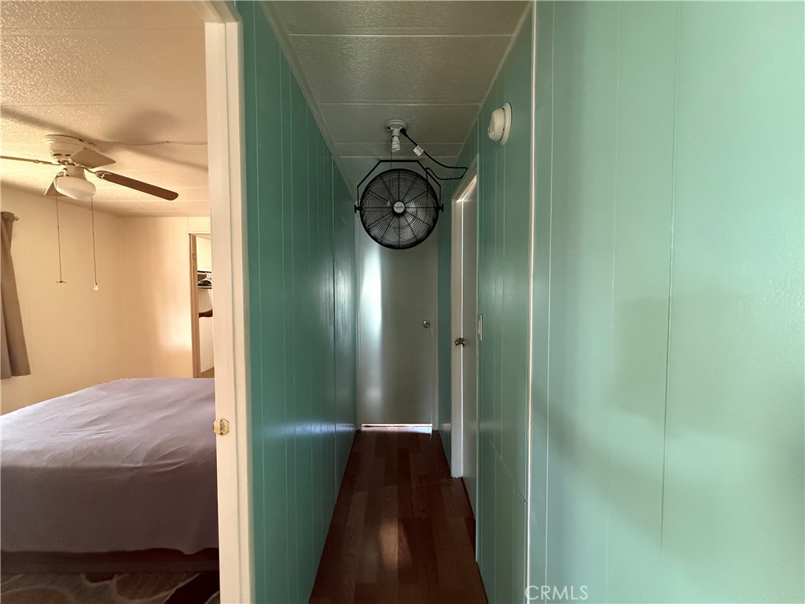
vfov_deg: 85.7
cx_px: 402
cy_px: 302
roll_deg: +0.9
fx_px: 326
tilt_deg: -2.2
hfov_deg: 102.1
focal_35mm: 14
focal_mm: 2.22
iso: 1000
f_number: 2.2
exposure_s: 1/60
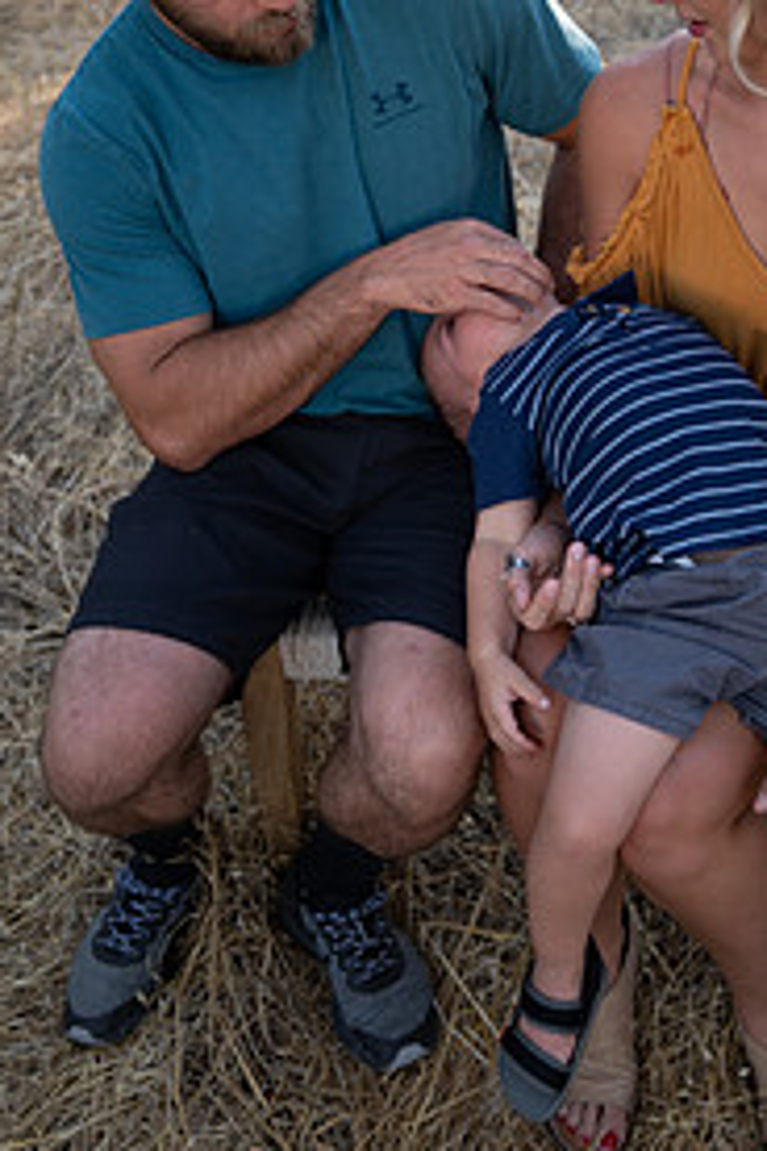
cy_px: 371
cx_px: 542
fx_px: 1406
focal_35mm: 44
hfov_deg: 30.2
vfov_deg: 43.8
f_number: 2.8
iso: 100
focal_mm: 27
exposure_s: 1/125
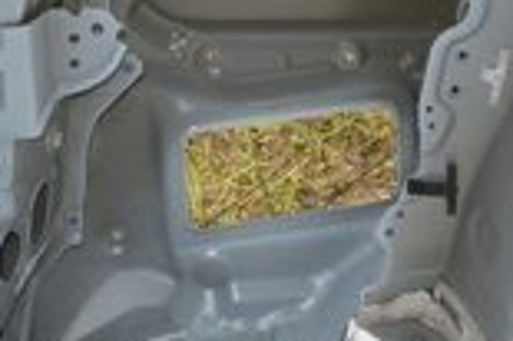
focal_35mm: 124
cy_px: -98
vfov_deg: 10.8
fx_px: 1765
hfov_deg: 16.1
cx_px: 539
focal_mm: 20
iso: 100
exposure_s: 1/200
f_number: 10
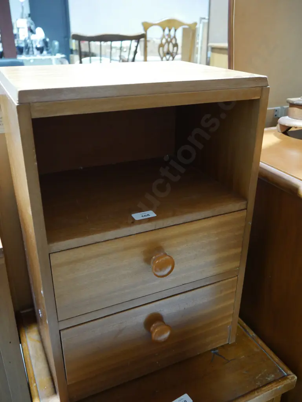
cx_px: 151
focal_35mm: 32
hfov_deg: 44.2
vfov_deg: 56.8
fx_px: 372
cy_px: 201
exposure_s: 1/60
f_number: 3.6
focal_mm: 16
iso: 2000
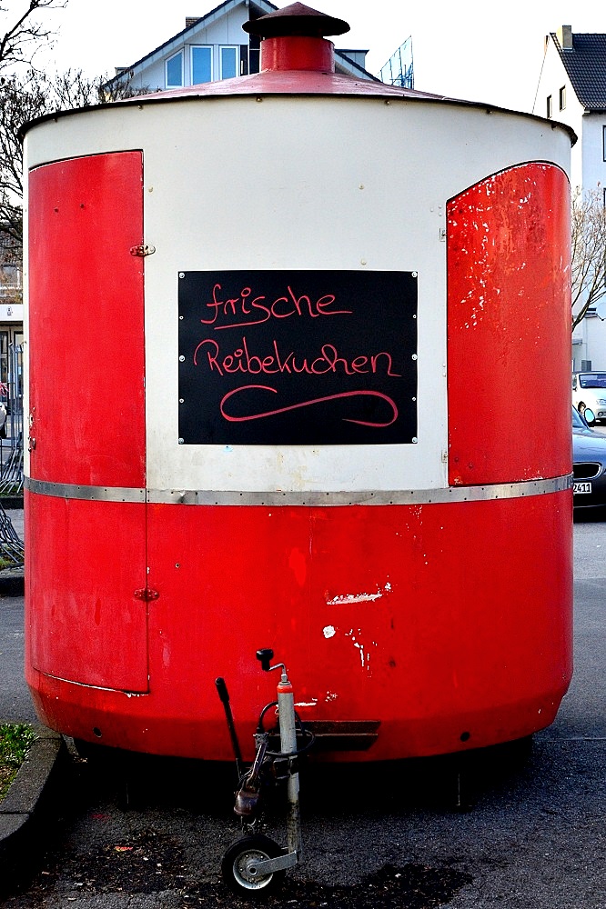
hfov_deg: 28.1
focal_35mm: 48
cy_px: 454
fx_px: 1213
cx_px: 303
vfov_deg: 41.1
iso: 500
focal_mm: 32
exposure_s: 1/200
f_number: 13
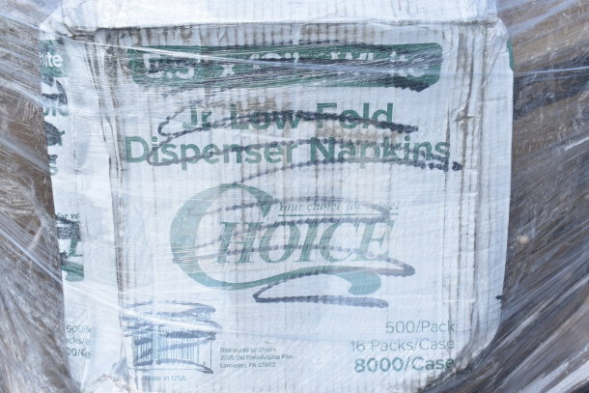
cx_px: 294
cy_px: 196
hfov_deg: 46.4
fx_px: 687
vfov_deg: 31.9
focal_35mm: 42
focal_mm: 28
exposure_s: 1/250
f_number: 8
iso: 200
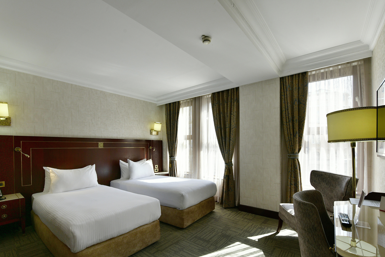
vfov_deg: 73.4
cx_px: 194
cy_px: 145
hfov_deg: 96.7
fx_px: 171
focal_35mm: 16
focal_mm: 14
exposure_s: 1/250
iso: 1250
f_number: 10
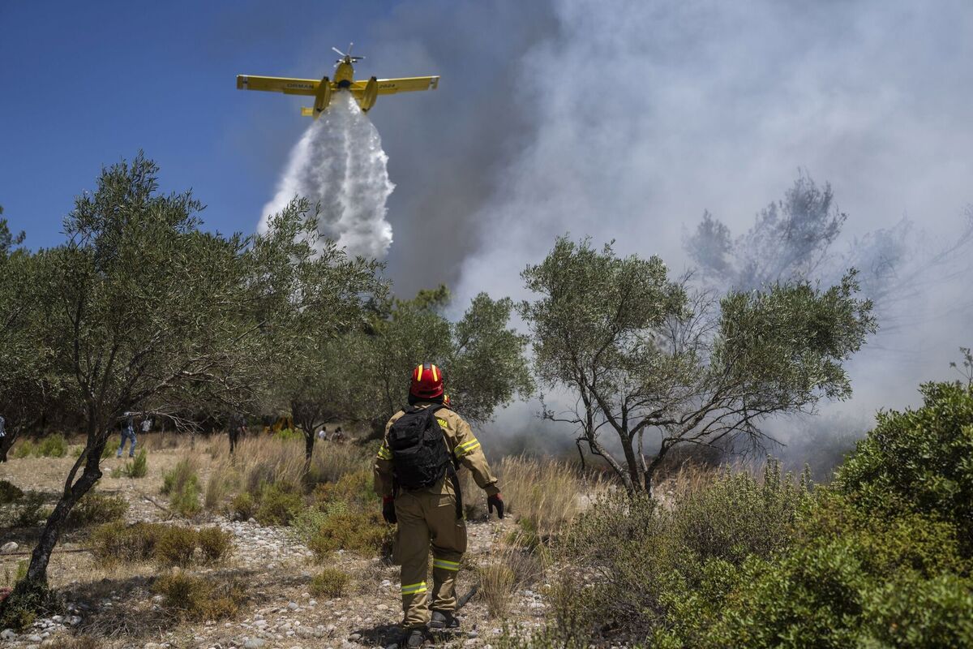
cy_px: 324
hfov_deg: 54.4
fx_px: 946
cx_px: 486
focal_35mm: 35
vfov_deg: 37.9
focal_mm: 35
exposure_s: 1/2000
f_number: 2.2
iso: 50
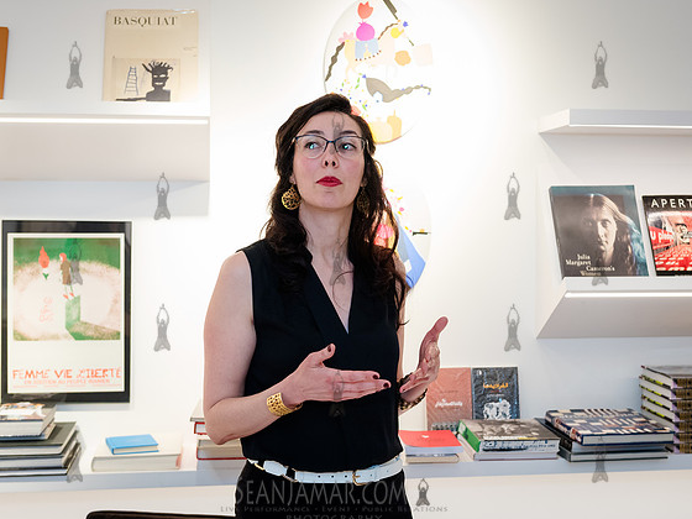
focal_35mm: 58
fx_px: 1159
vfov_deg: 25.2
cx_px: 402
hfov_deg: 33.2
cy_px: 241
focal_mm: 48
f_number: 4
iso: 1600
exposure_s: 1/160
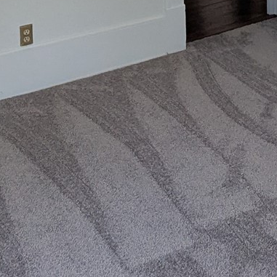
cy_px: -103
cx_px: 224
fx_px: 688
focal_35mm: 76
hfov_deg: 22.4
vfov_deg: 20.4
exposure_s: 1/155
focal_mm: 2.35
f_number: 2.2
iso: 267
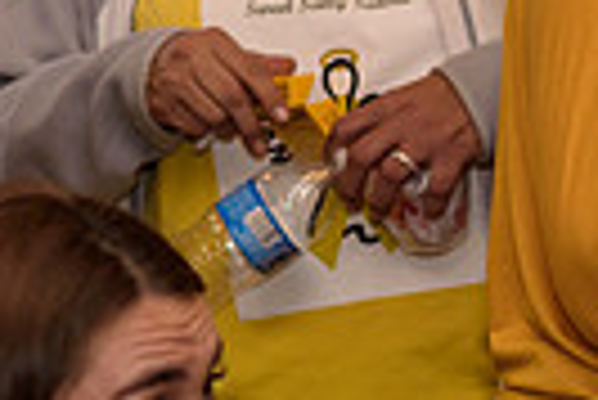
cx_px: 1254
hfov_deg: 5.4
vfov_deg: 3.7
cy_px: -16
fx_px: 6153
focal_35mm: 370
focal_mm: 85
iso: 320
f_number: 3.2
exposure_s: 1/200
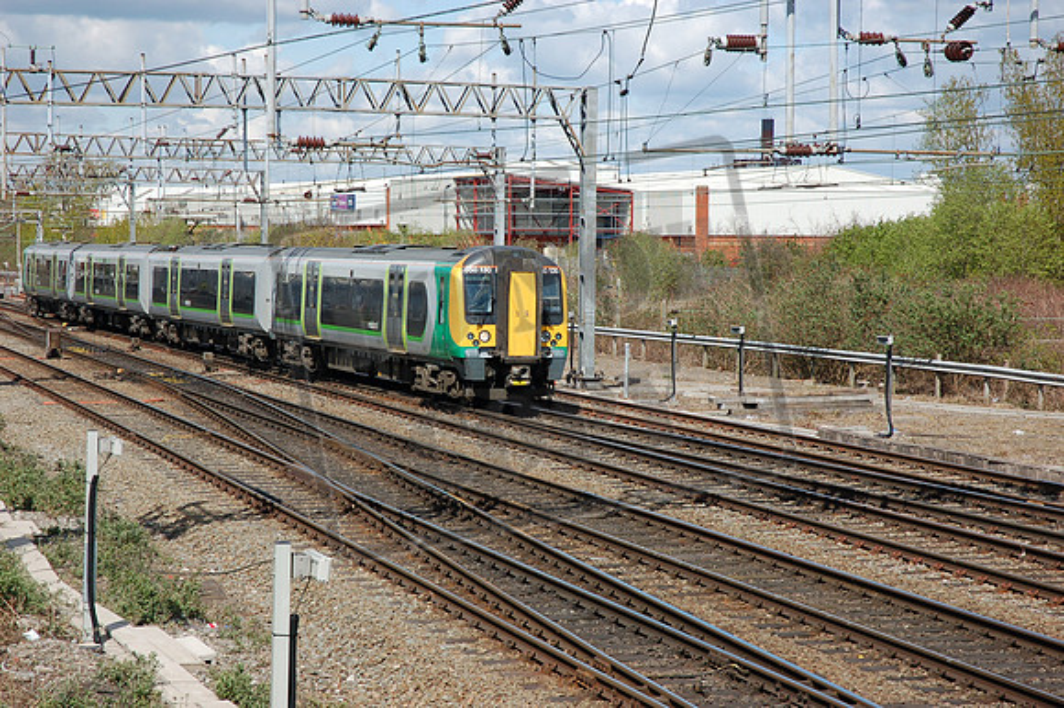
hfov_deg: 22.6
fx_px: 2658
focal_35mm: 90
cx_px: 532
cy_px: 354
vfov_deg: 15.2
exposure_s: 1/640
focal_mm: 60
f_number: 6.3
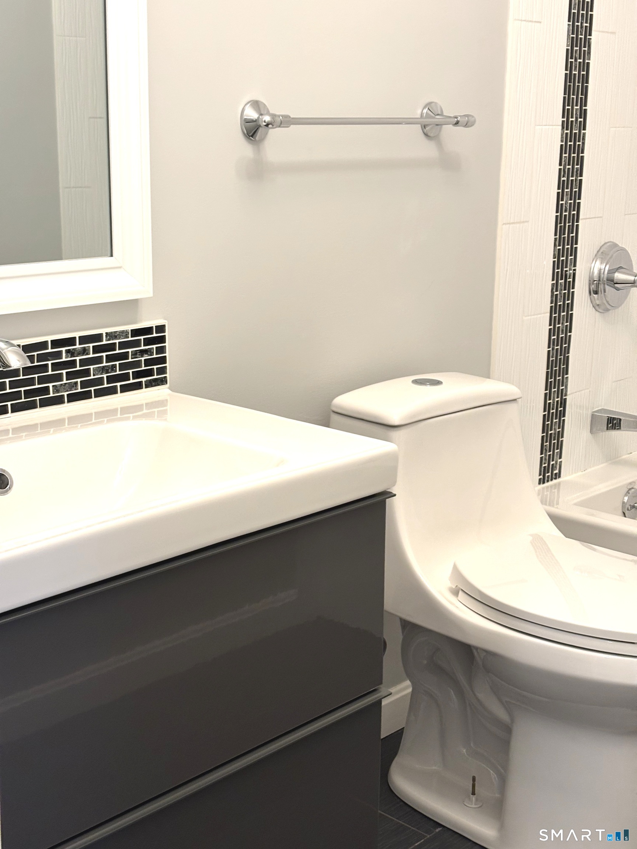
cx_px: 318
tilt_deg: -14.0
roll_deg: -2.4
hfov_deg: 28.0
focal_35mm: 52
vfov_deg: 36.8
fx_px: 1276
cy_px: 424
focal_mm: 5.96
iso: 100
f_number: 1.6
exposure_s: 1/60
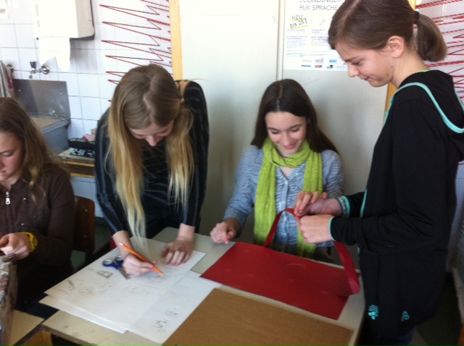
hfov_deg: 52.7
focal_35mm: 35
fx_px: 468
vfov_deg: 40.6
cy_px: 173
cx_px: 232
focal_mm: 3.85
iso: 160
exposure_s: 1/17
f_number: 2.8
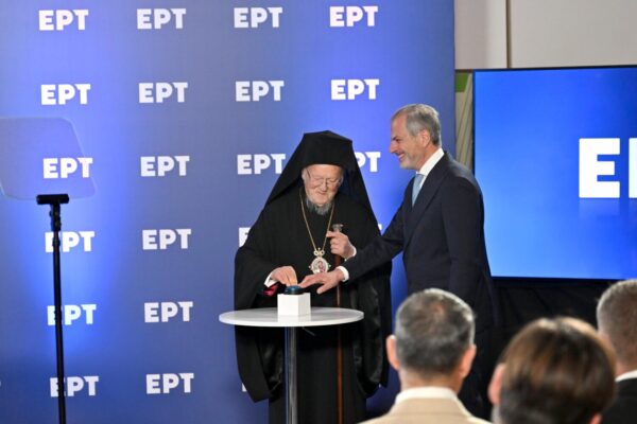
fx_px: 1858
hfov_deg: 19.5
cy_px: 212
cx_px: 318
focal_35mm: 105
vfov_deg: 13.0
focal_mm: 70
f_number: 3.2
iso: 2000
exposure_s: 1/320
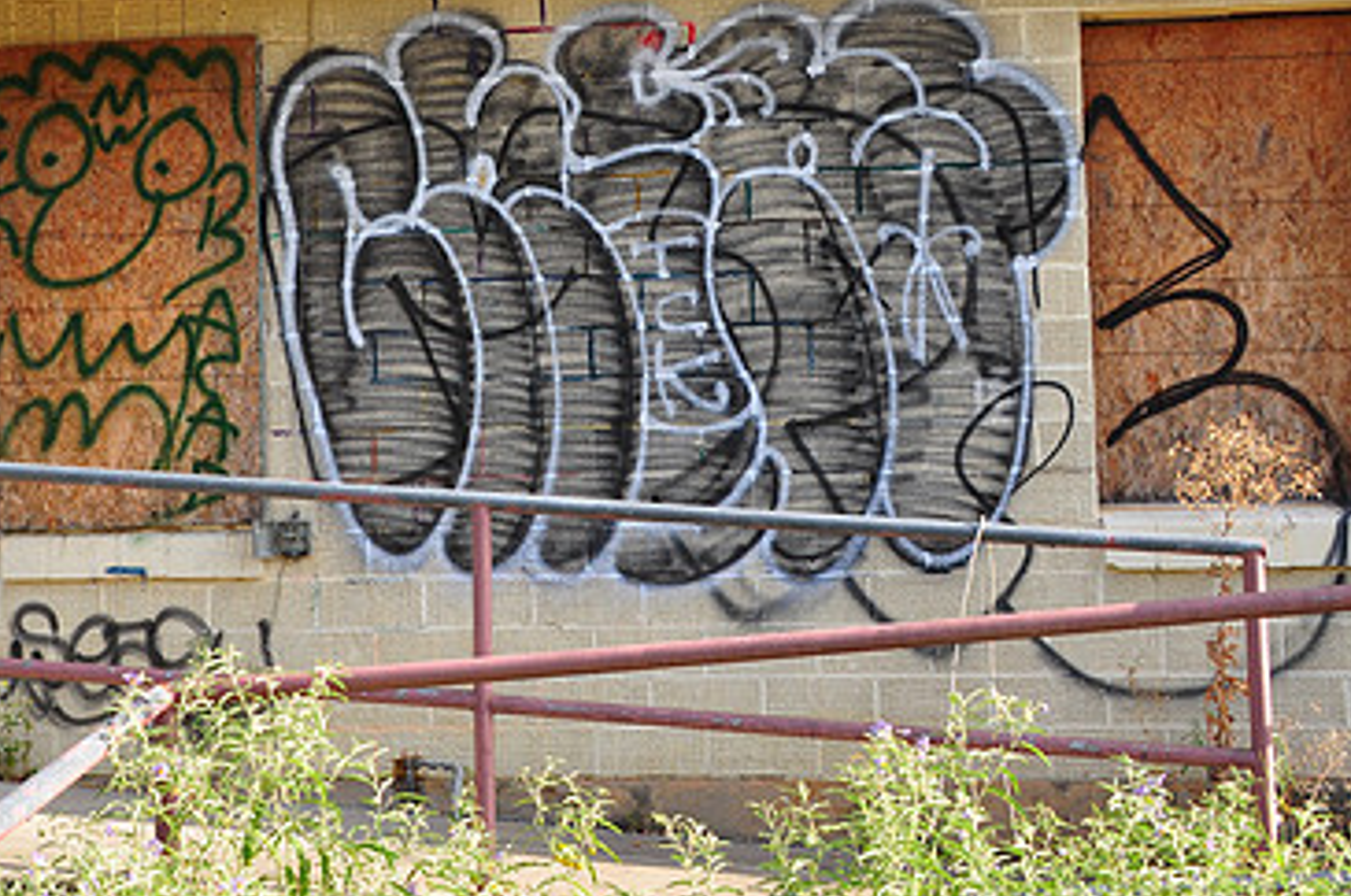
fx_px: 2323
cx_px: 470
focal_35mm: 62
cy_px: 294
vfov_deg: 21.7
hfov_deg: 32.2
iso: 200
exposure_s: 1/125
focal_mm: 26
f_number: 10
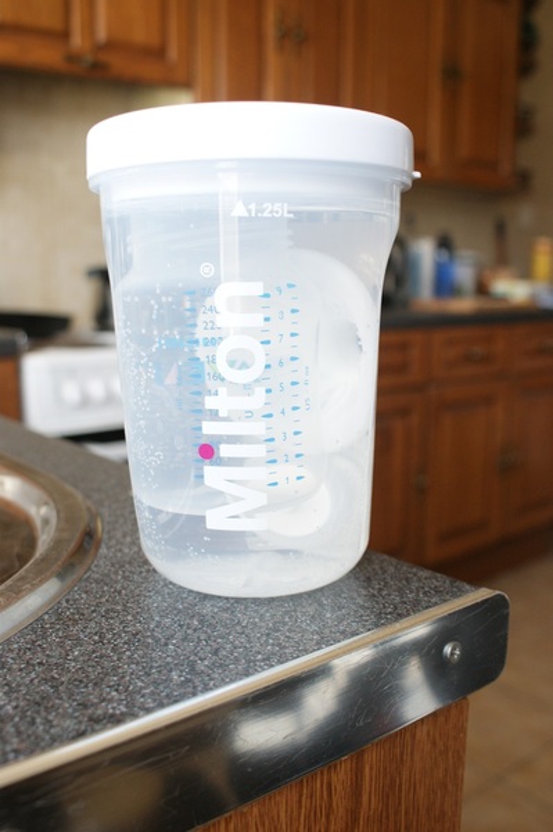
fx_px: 831
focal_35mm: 36
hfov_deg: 36.8
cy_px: 416
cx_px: 276
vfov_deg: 53.2
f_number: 4.5
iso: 400
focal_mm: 24
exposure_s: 1/25
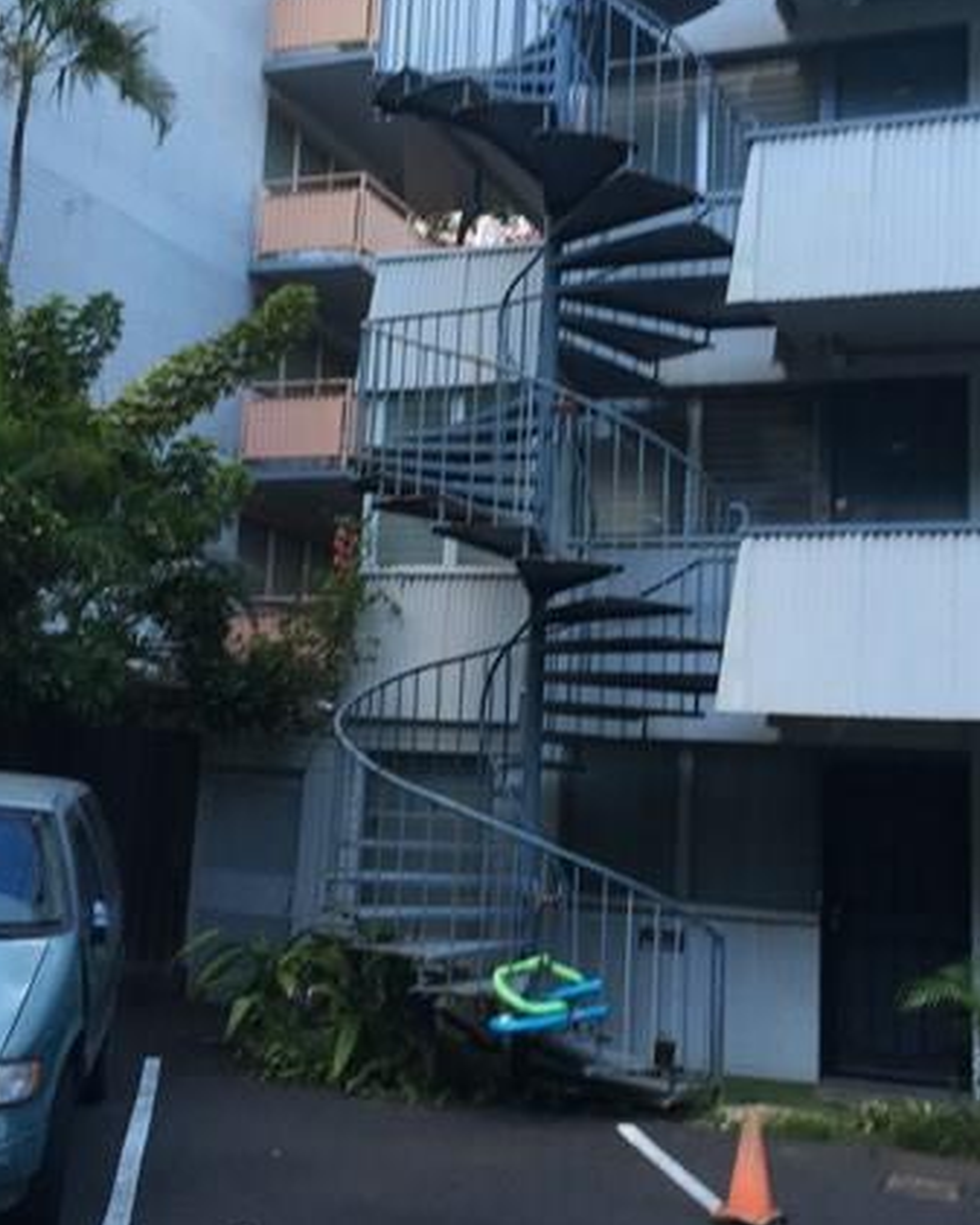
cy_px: 541
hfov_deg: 34.8
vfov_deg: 42.8
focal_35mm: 43
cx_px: 590
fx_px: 1558
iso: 40
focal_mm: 4.15
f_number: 2.2
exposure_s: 1/120
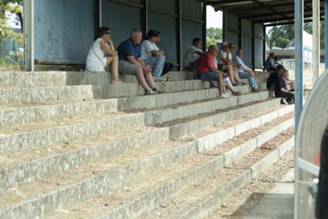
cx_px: 224
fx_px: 1012
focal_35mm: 111
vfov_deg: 12.3
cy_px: 44
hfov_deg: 18.4
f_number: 3.5
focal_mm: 68
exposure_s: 1/2000
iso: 400
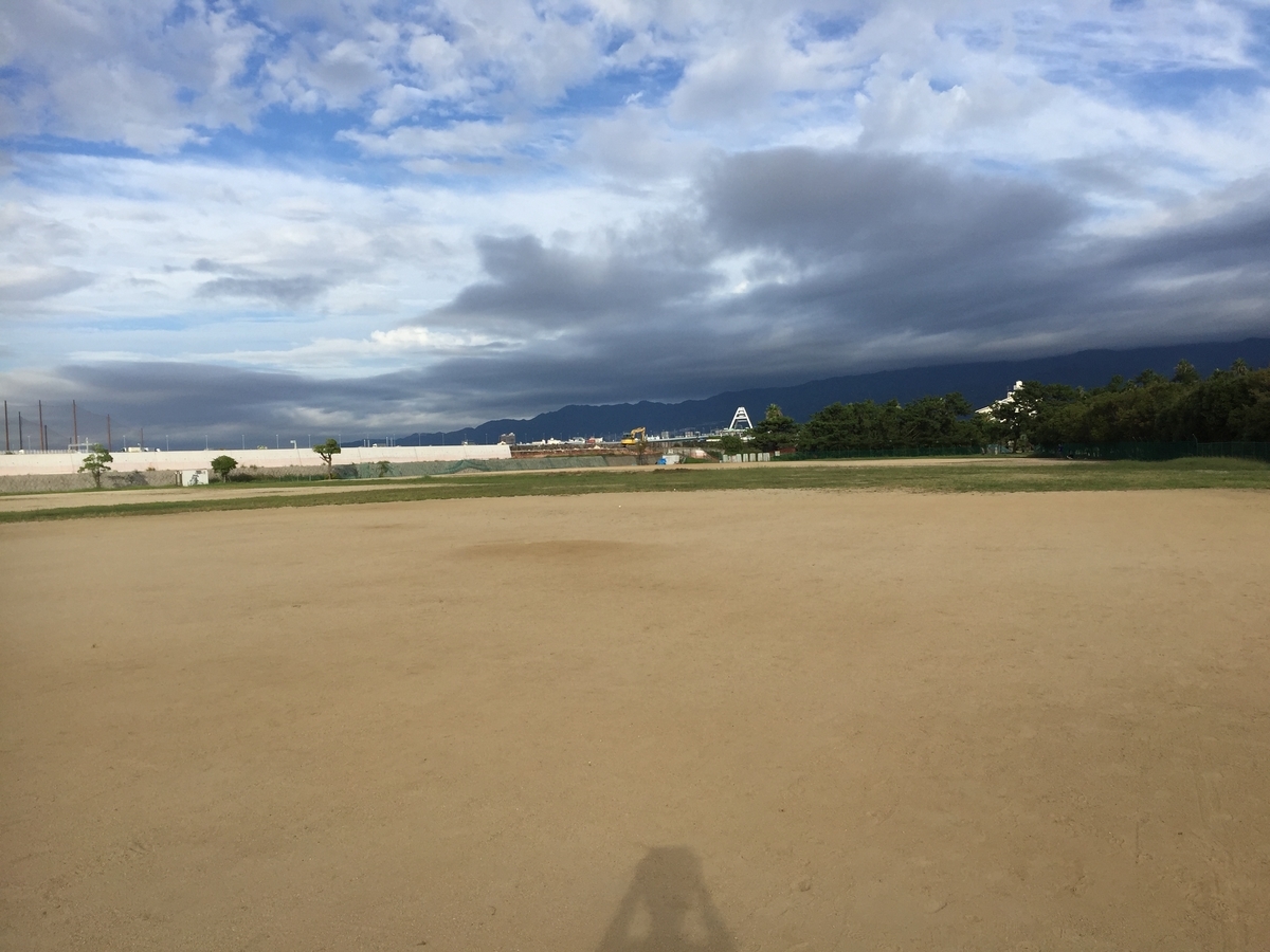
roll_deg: +0.3
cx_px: 635
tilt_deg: -0.8
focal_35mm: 29
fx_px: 1064
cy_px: 476
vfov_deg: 48.2
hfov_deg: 61.7
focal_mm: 4.15
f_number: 2.2
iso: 32
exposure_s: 1/2475
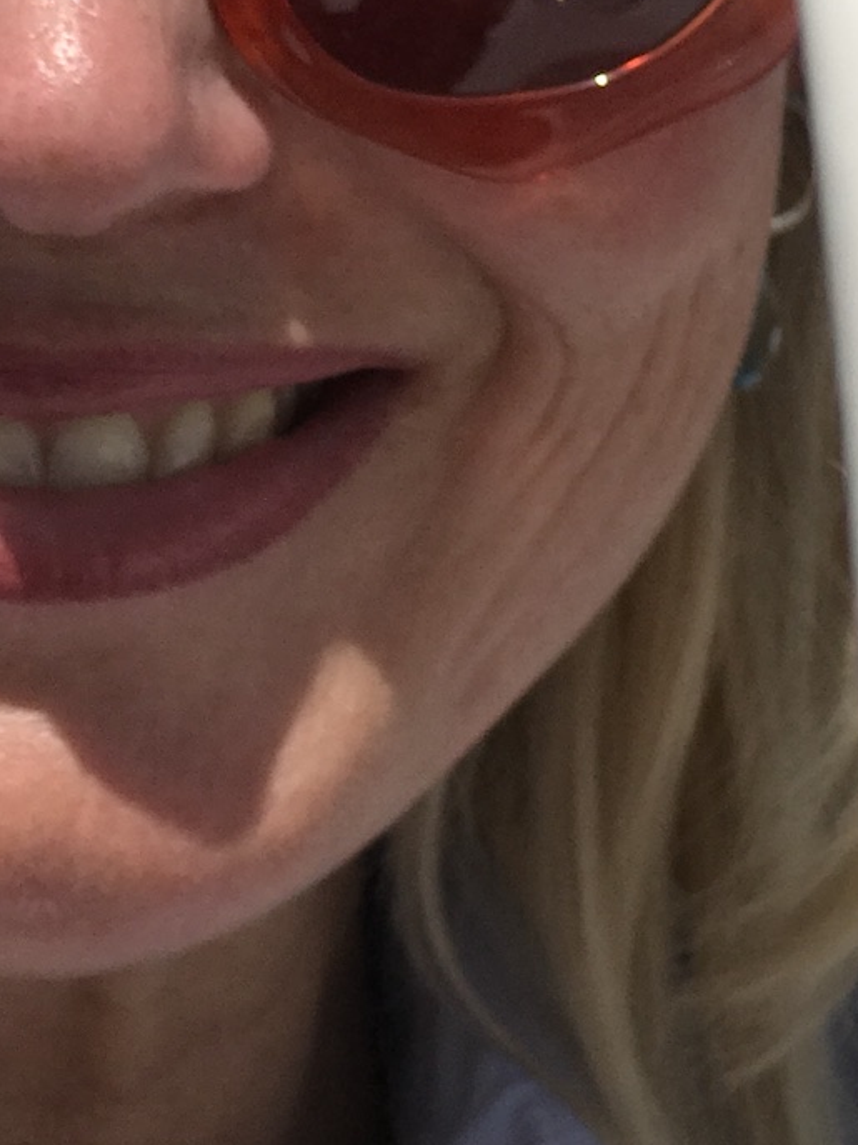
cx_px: 1120
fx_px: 5620
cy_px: 918
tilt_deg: -10.3
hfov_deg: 8.6
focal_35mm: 170
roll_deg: +2.3
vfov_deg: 11.6
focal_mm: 6.6
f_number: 2.8
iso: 20
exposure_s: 1/3425
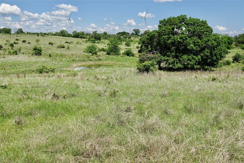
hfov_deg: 57.2
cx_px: 122
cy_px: 82
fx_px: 224
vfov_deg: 39.9
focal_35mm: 33
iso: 100
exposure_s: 1/800
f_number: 4
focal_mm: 12.04
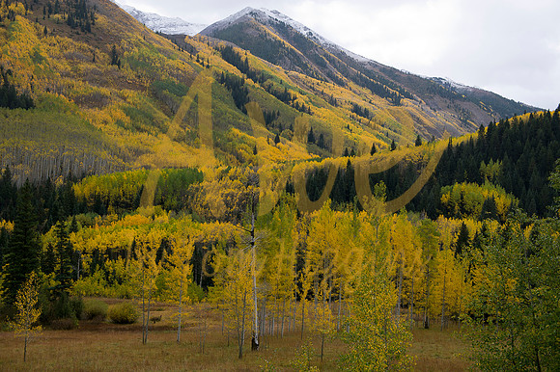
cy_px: 186
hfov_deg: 48.5
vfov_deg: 33.4
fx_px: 622
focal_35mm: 40
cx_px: 280
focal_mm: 40
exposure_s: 1/400
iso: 200
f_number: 5
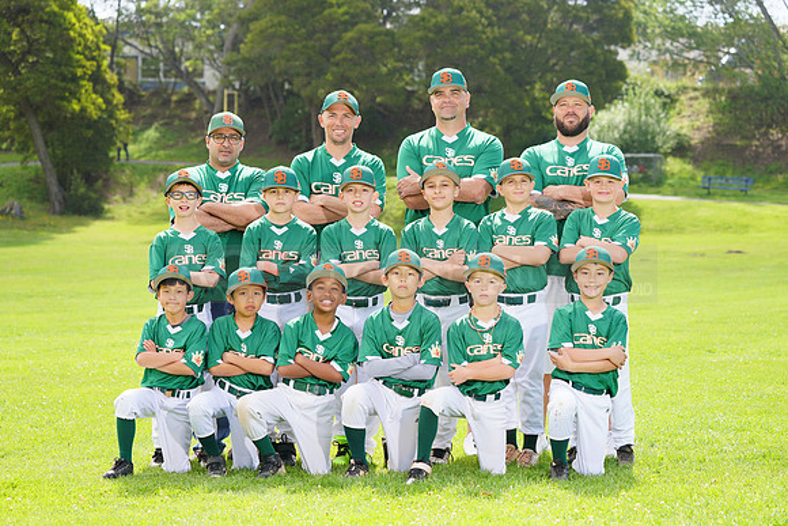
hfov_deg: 20.4
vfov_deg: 13.7
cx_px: 394
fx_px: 2189
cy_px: 263
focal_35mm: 100
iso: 100
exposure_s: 1/250
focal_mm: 100
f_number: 5.6
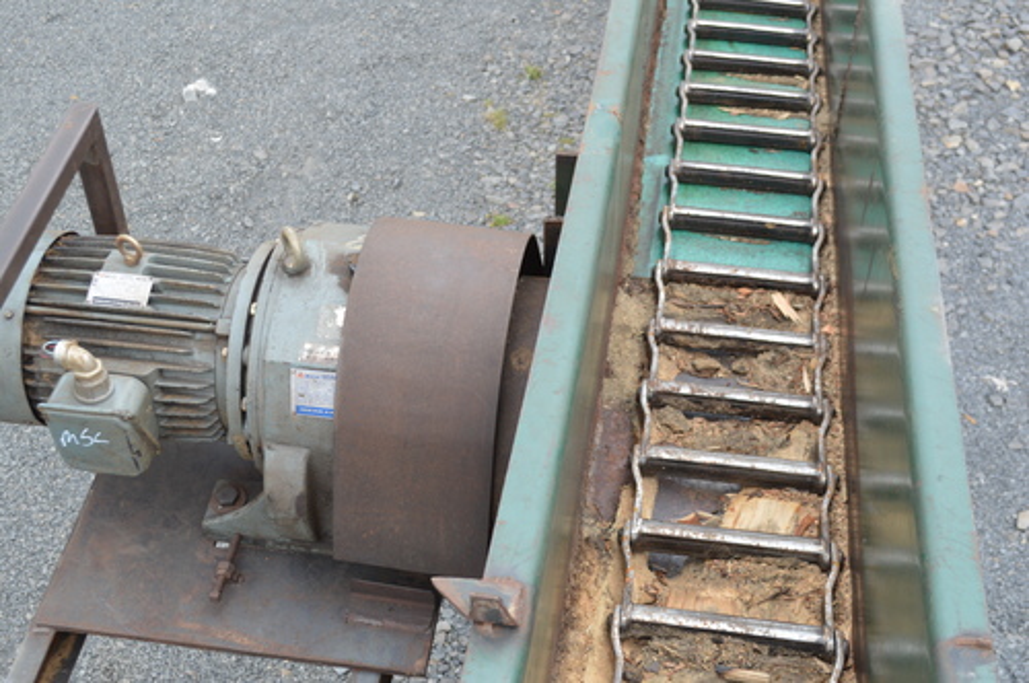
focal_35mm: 48
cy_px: 342
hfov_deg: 41.2
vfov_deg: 28.0
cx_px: 514
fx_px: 1370
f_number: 5.6
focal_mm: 32
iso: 250
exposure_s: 1/125
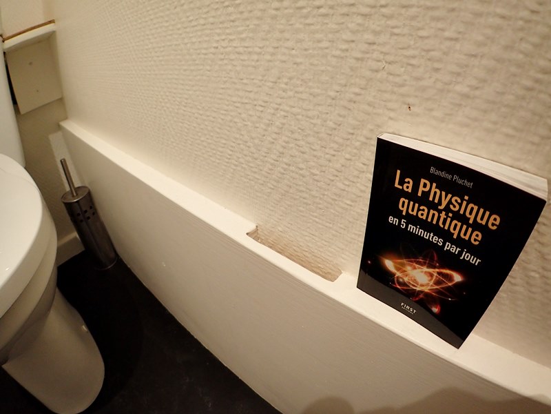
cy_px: 207
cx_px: 276
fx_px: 398
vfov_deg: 54.9
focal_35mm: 25
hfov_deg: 69.4
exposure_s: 1/60
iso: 160
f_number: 2
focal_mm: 4.5
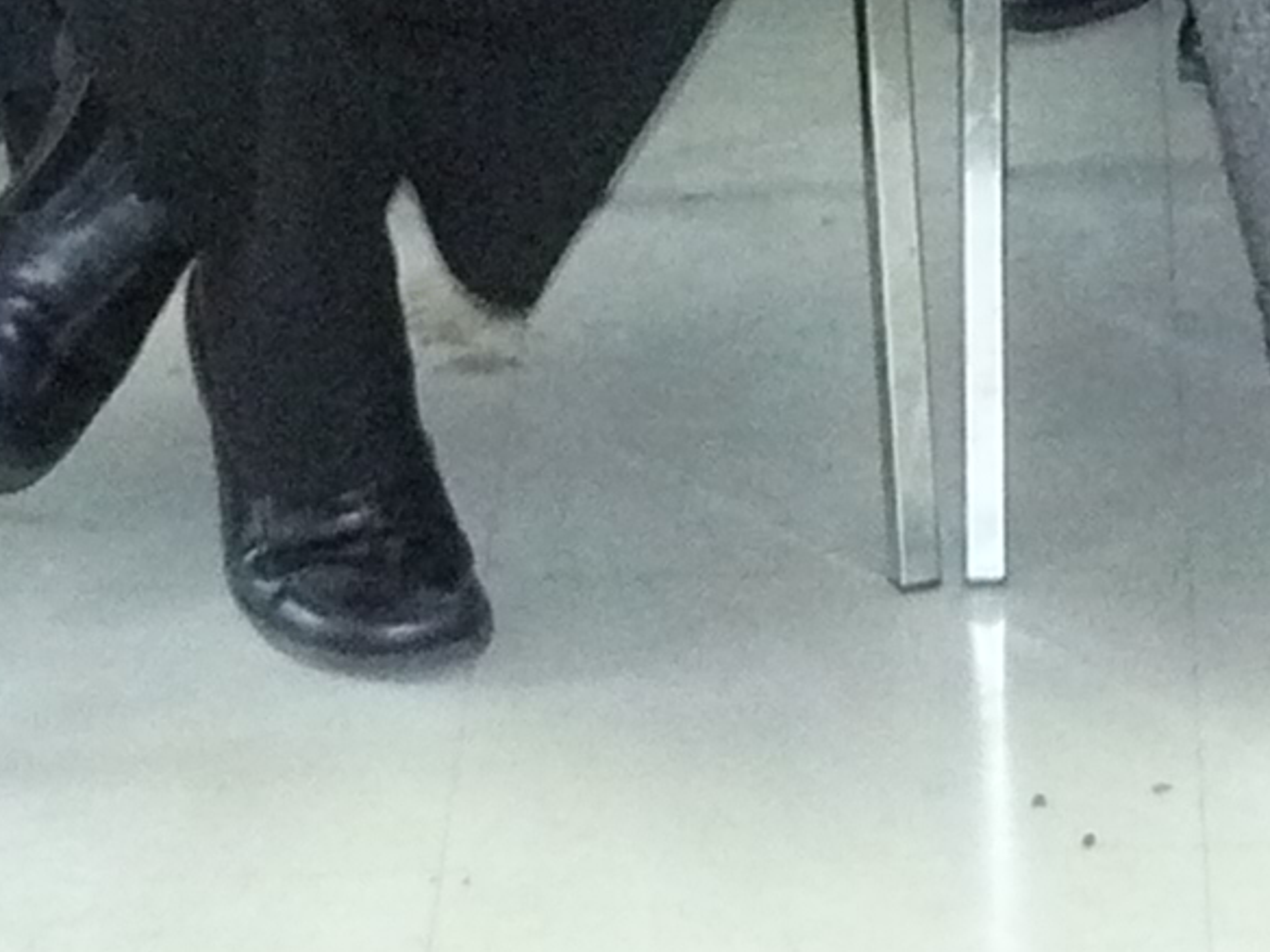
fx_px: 8879
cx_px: 1588
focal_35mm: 242
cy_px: -1506
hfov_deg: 8.1
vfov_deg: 5.9
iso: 400
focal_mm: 7.6
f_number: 2.8
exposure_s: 1/50
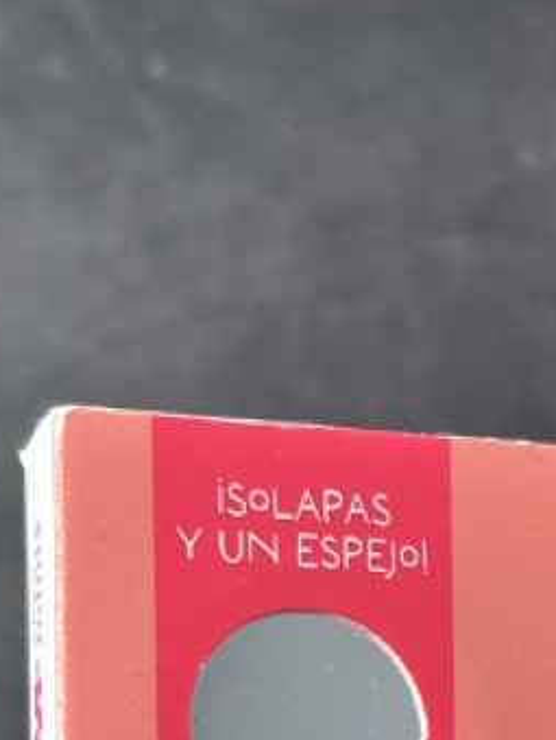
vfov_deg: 10.4
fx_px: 3869
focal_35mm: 181
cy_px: 1270
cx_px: 874
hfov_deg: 8.0
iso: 80
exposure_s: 1/77
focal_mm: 6.86
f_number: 1.78
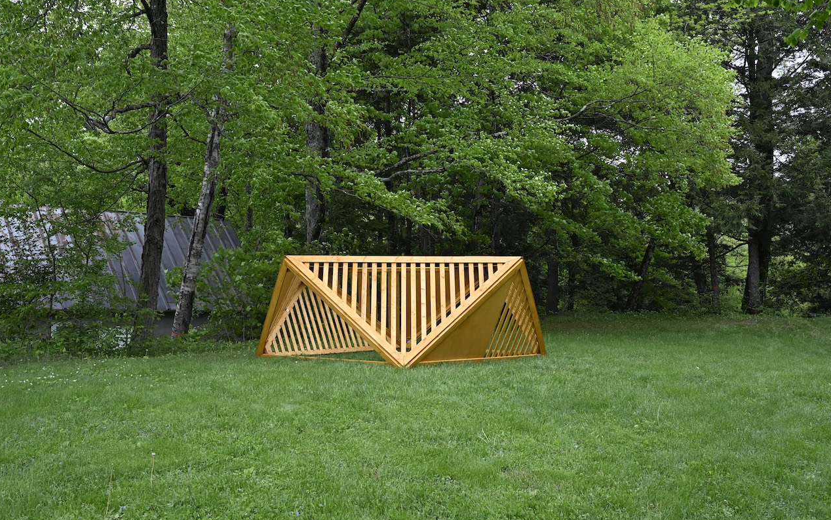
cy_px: 261
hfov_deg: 54.0
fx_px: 815
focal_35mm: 36
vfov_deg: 35.3
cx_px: 417
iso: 400
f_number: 8
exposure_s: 1/200
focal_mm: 35
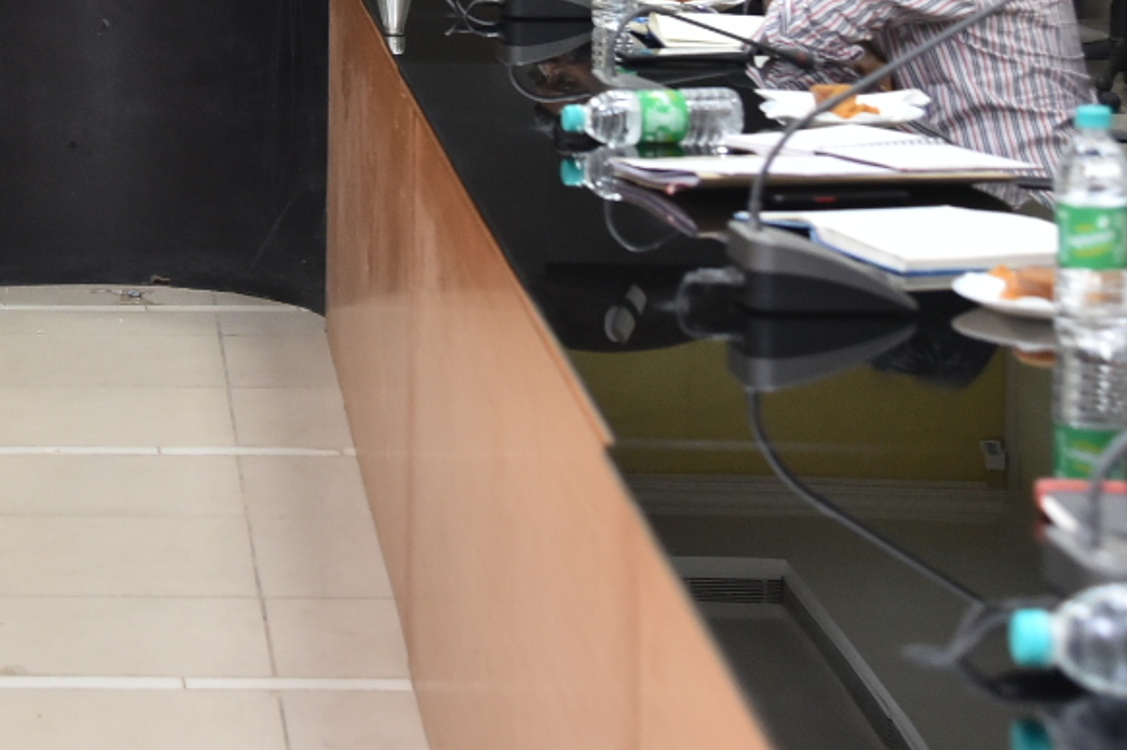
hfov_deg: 14.6
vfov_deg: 9.7
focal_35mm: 139
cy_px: -213
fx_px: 4349
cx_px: 99
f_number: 4.5
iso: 1600
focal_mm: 50
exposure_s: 1/125
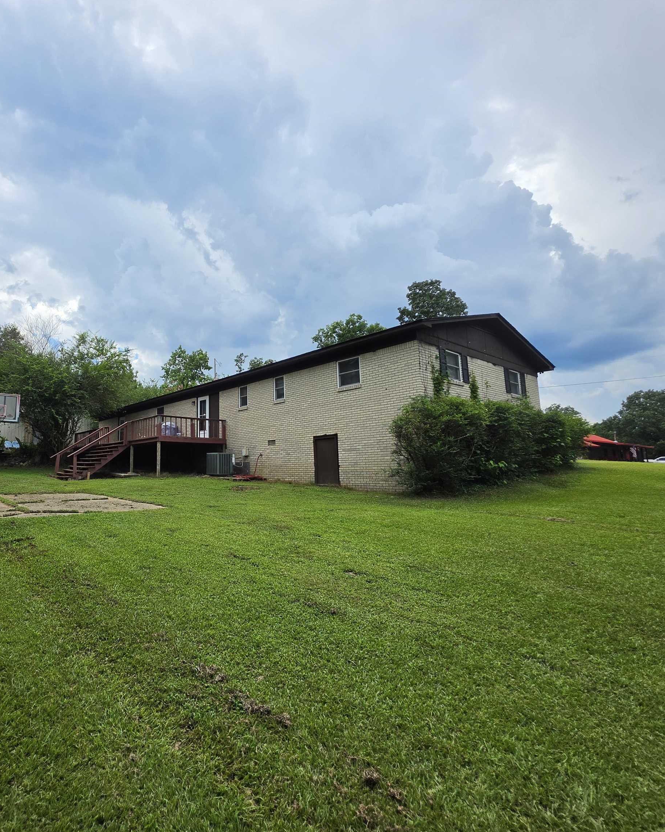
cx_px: 224
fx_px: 418
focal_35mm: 17
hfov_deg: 74.7
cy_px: 416
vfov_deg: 89.6
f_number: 1.9
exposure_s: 1/1663
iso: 32
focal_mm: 2.2
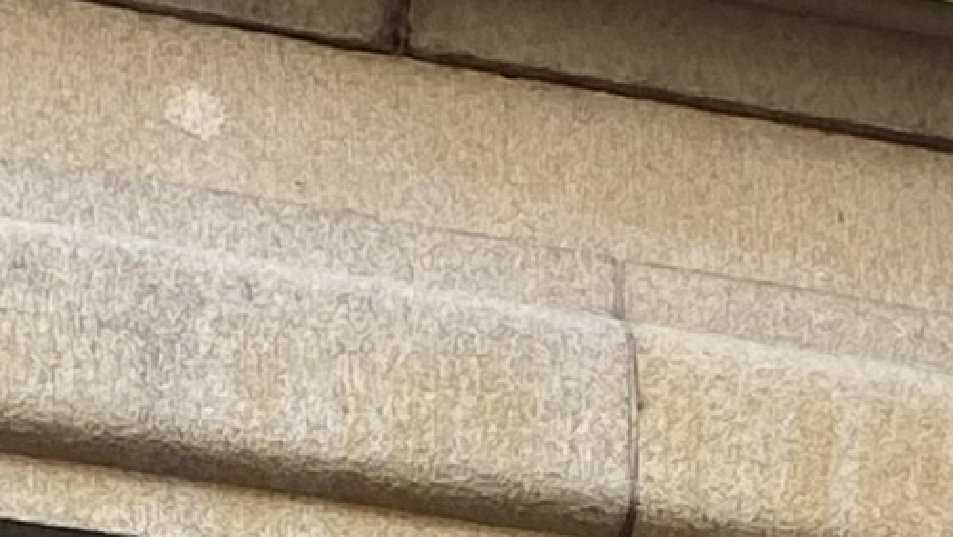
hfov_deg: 9.2
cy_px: 2979
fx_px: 5788
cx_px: 1276
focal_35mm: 229
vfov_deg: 4.4
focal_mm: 4.25
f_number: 1.8
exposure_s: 1/121
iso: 32
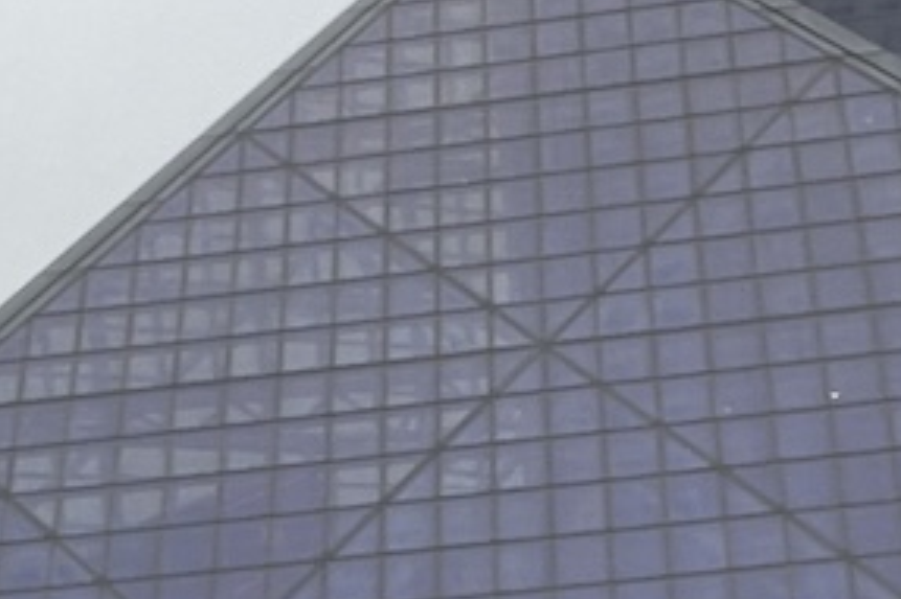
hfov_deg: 16.3
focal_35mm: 125
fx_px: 3127
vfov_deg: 10.2
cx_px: 257
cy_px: 1174
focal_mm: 2.71
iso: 32
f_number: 2.2
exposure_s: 1/121
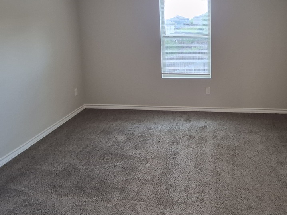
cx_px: 185
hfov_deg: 65.9
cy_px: 53
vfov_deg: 50.8
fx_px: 216
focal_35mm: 26
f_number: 2.2
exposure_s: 1/60
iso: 125
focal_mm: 1.74
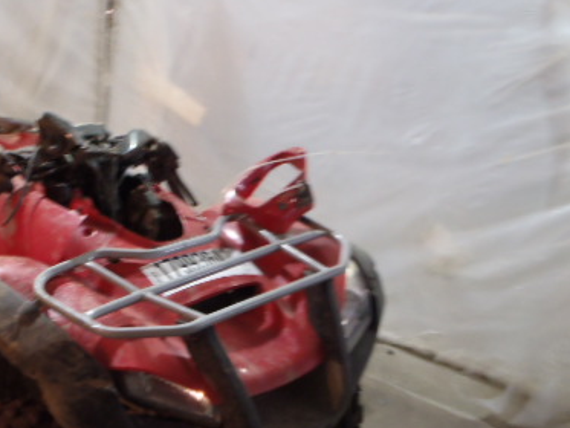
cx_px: 108
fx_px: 791
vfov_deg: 29.5
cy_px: 350
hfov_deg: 38.1
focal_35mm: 48
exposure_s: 1/6
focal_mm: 5
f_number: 3.5
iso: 200
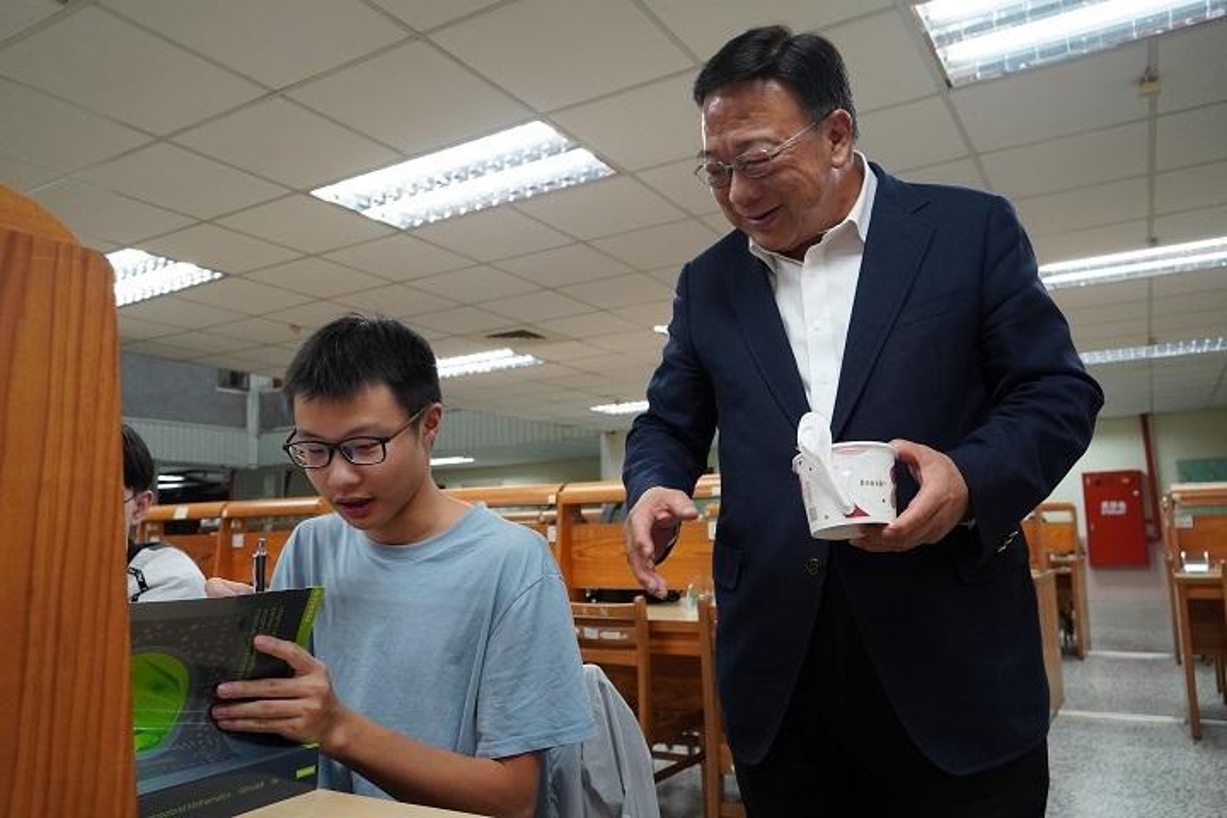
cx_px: 614
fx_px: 920
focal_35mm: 27
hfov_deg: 67.4
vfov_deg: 47.9
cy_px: 409
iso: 1600
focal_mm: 18
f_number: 4
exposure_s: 1/160
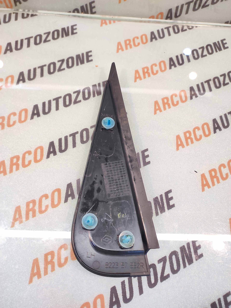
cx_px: 116
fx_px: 151
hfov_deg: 74.7
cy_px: 154
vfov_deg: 91.1
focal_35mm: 17
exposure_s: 1/33
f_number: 1.79
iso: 212
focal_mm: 4.74
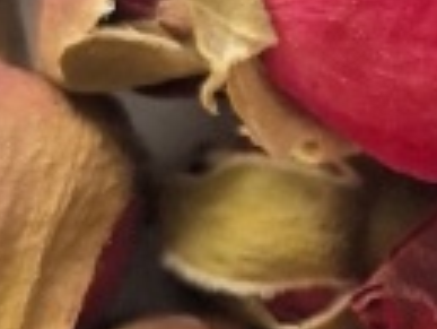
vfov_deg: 6.7
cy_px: 158
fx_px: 2818
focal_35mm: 223
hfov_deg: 8.3
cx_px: 949
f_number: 2
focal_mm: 6.98
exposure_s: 1/100
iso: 100
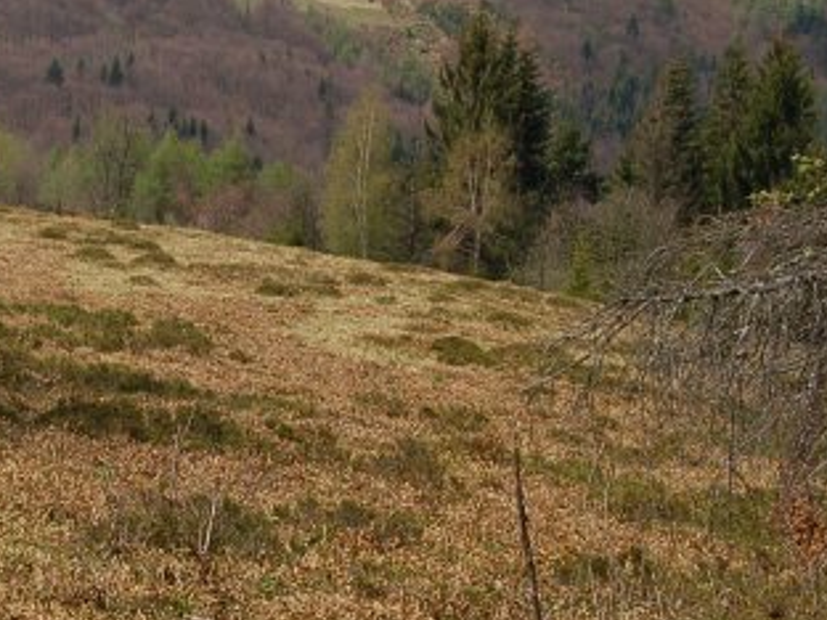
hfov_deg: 19.9
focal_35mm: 96
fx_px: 2294
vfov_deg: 15.4
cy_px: 315
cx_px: 8
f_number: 11
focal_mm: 26
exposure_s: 1/200
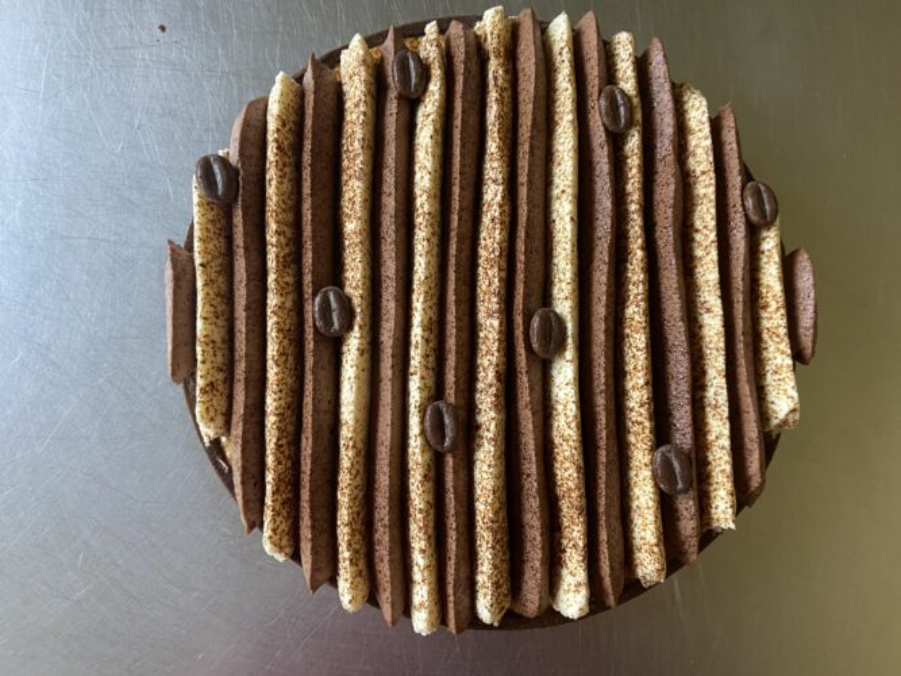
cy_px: 338
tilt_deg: -85.2
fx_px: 677
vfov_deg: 53.0
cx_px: 450
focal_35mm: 26
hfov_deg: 67.3
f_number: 1.8
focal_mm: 4.25
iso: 250
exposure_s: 1/60
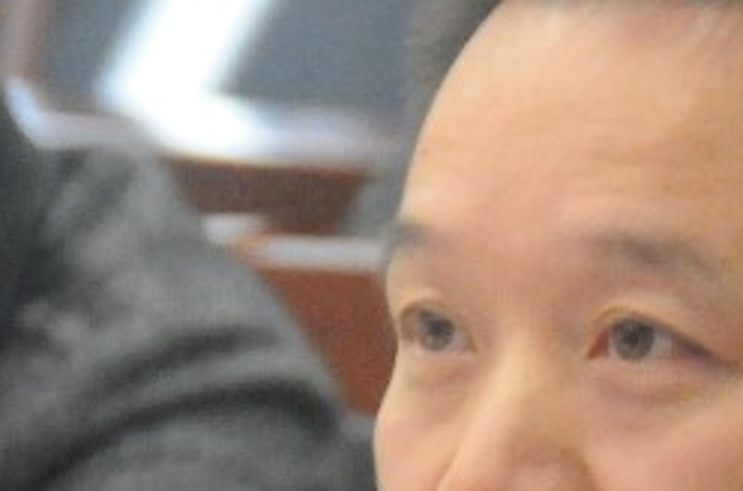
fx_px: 15163
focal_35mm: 737
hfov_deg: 2.8
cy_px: 982
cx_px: 584
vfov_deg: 1.9
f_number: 5.3
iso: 3200
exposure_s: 1/80
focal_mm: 95
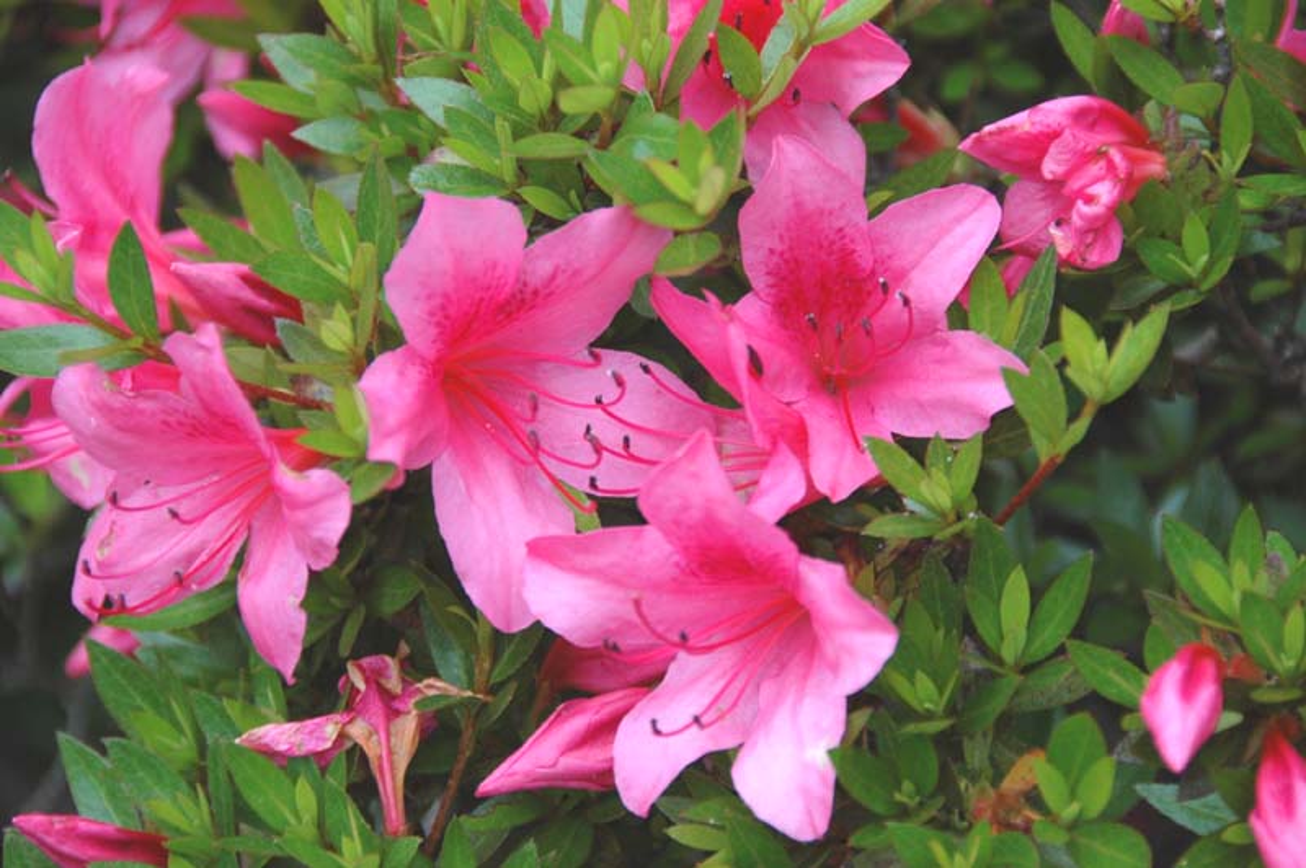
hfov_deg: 8.1
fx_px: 9243
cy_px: 434
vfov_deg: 5.4
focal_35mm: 255
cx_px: 653
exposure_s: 1/200
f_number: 5.6
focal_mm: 170
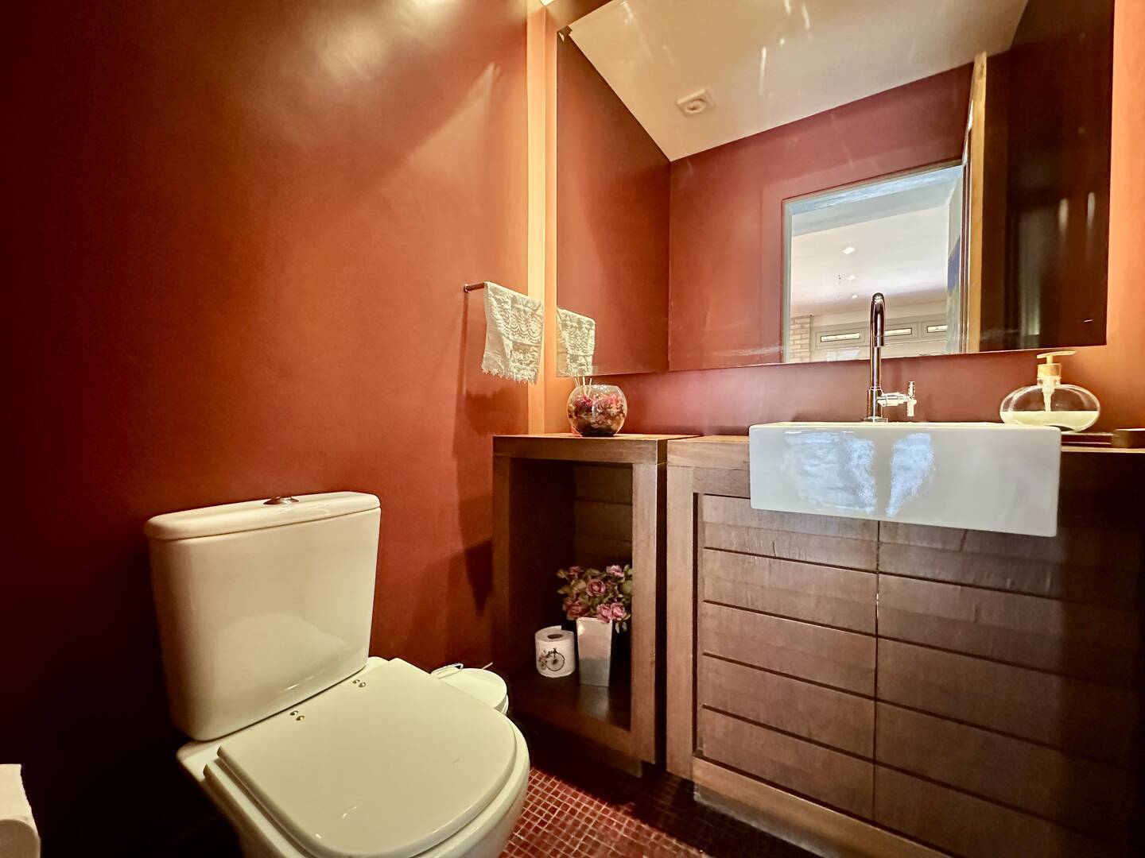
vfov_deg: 85.7
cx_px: 572
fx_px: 463
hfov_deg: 102.1
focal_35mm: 14
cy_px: 429
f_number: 2.2
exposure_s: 1/40
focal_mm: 2.22
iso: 1000
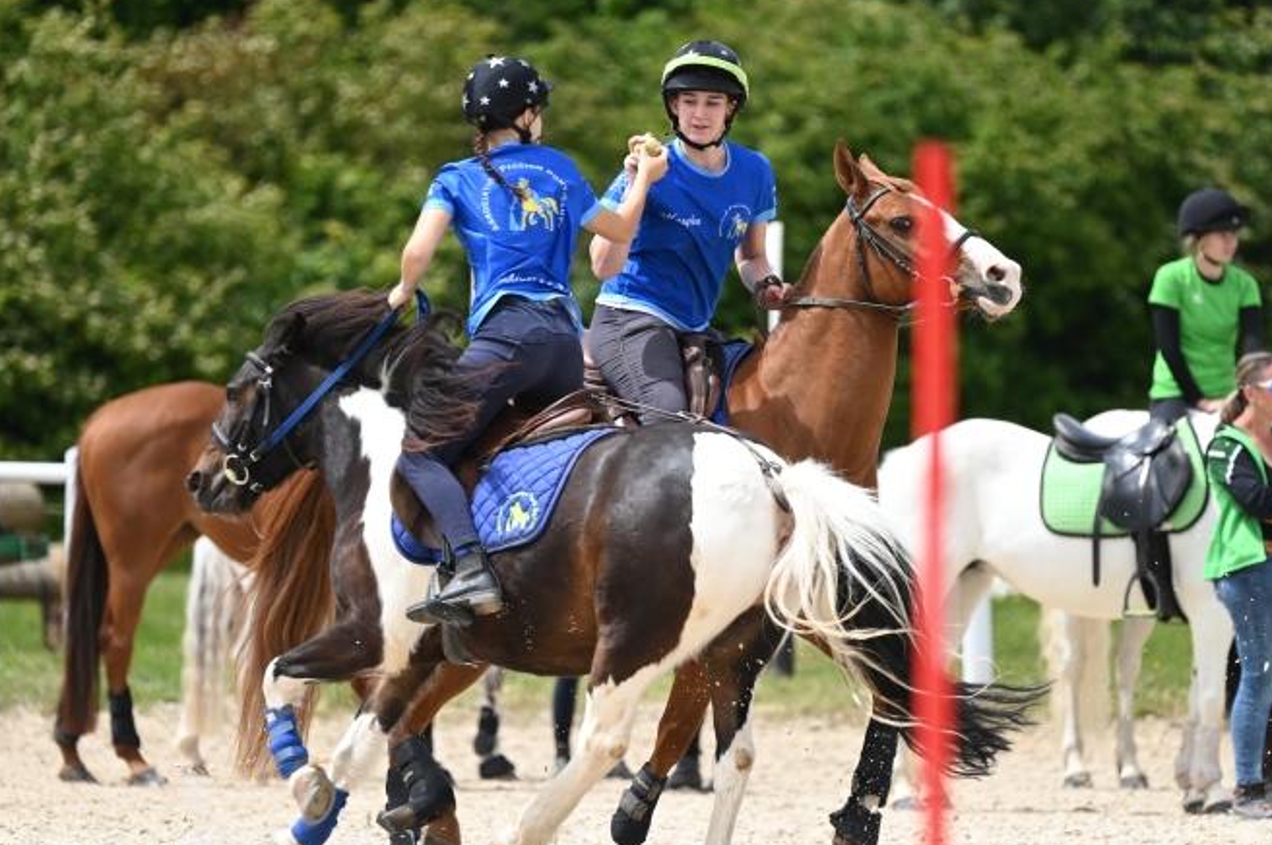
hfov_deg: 4.8
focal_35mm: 427
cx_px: 677
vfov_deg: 3.2
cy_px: 426
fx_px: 15072
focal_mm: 350
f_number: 5.6
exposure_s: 1/1250
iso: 320
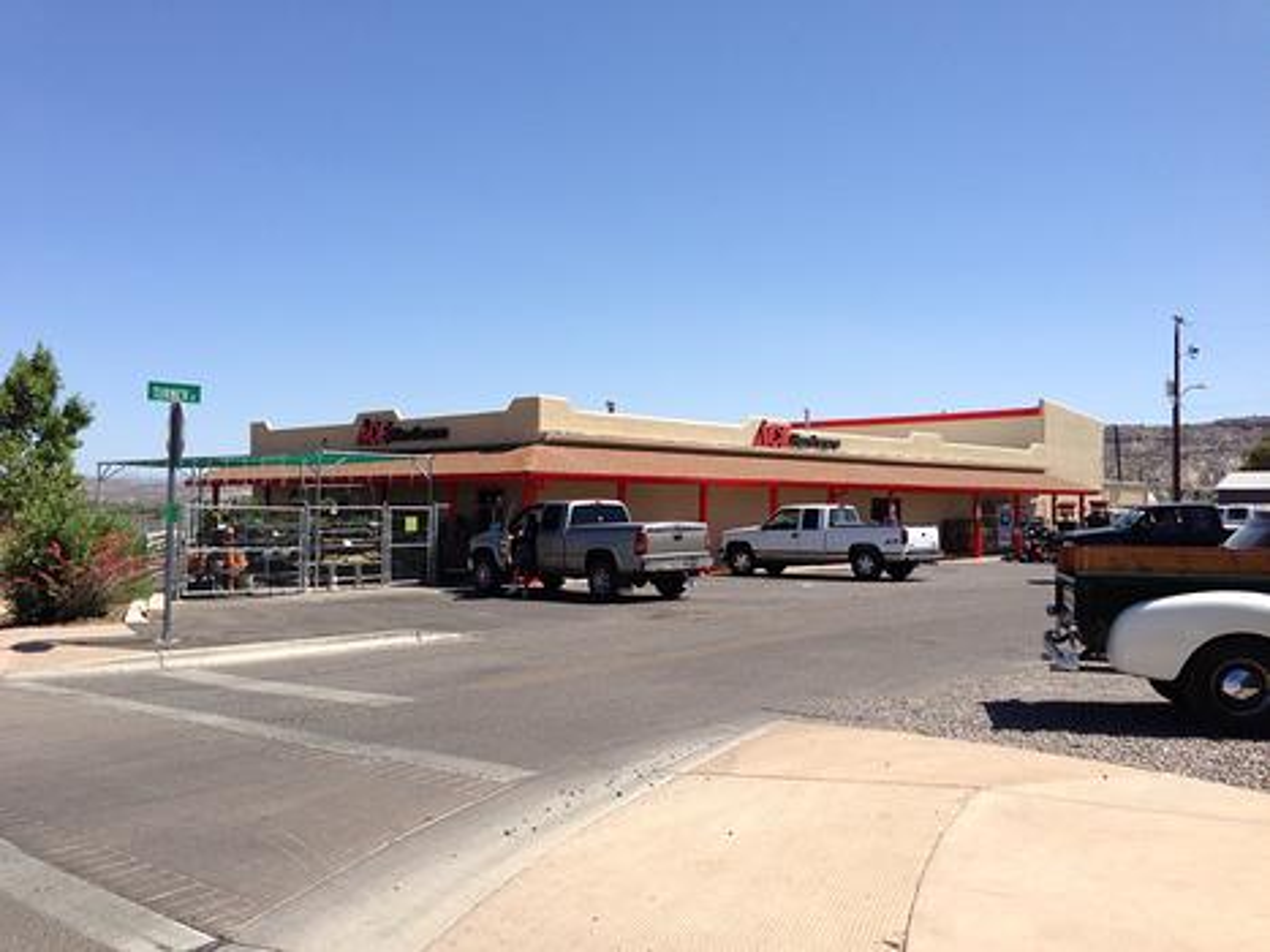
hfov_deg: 55.4
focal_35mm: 33
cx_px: 635
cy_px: 476
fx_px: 1210
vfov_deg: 42.9
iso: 50
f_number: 2.4
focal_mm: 4.12
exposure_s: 1/1695
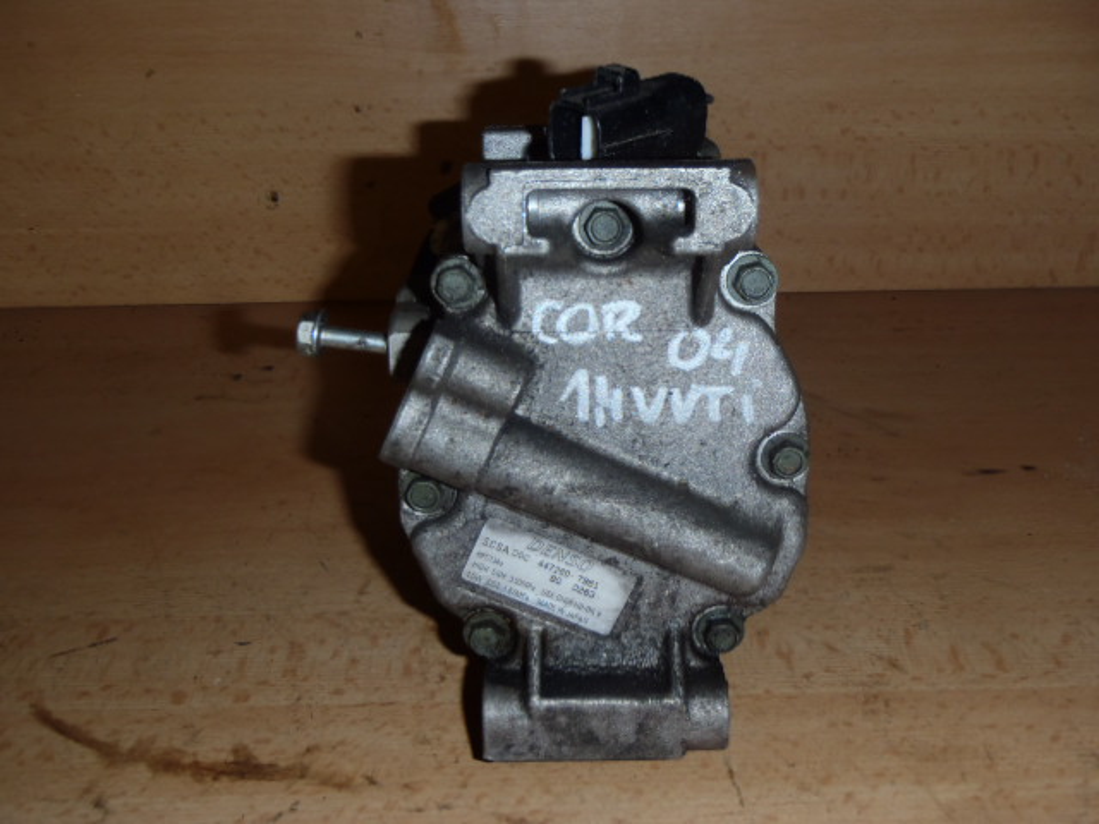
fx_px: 1206
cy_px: 412
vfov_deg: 37.7
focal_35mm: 38
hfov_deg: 49.0
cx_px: 550
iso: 100
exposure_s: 1/40
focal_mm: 6.83
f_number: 4.6
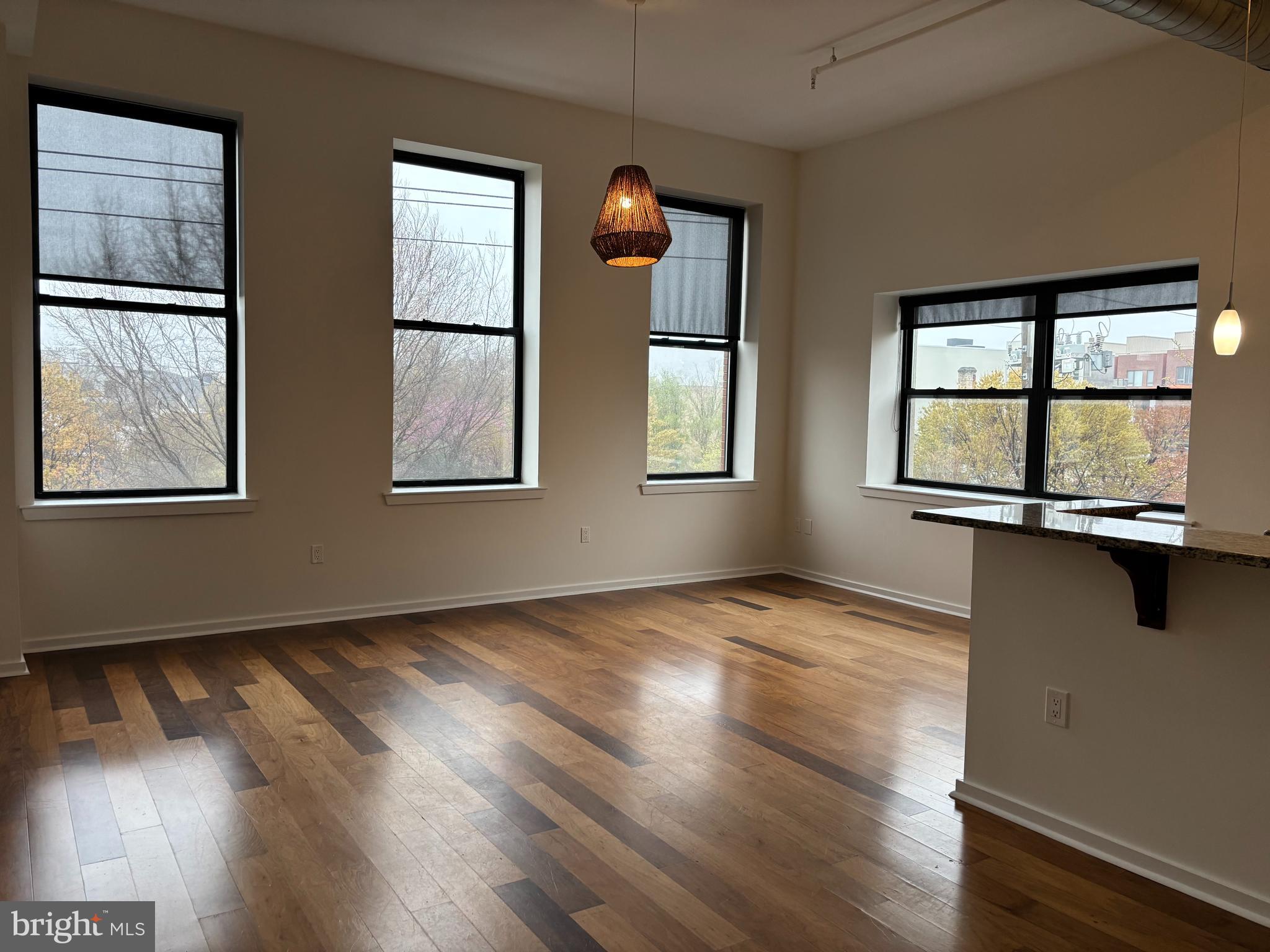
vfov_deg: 53.1
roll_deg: -1.9
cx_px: 635
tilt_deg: -3.4
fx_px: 954
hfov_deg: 67.3
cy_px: 476
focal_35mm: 26
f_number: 1.6
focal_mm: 5.96
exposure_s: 1/120
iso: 125
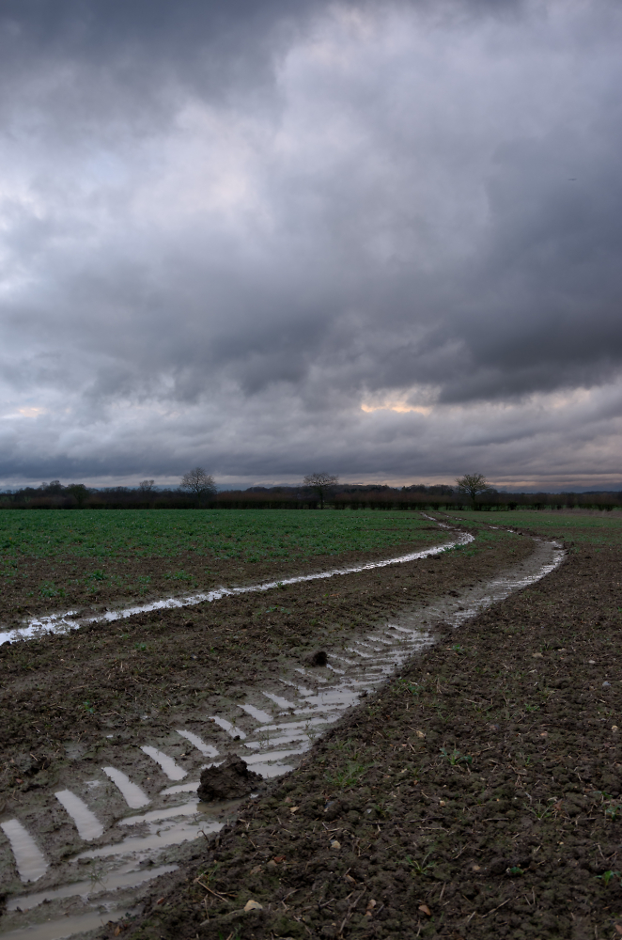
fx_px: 807
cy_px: 470
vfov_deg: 60.4
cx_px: 311
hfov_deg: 42.1
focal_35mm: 31
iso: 80
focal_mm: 21
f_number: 9
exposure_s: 1/13
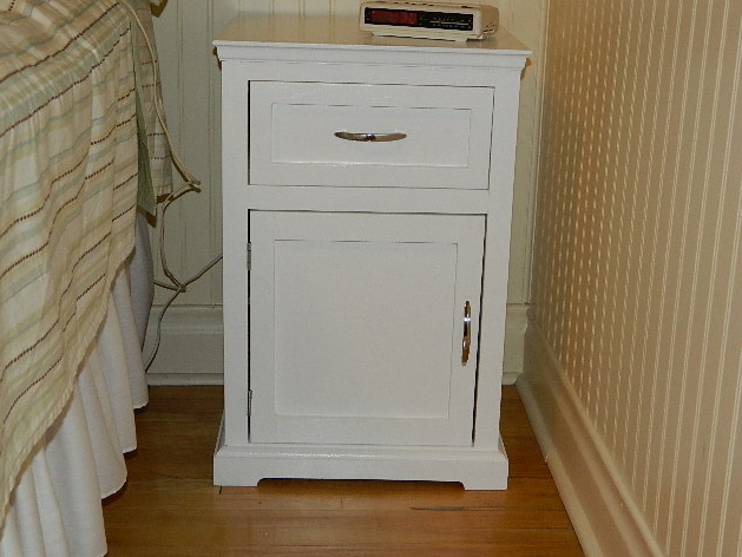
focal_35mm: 58
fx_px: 1243
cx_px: 366
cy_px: 275
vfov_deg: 25.2
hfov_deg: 33.2
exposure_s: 1/50
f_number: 3.8
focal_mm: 10.2
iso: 200
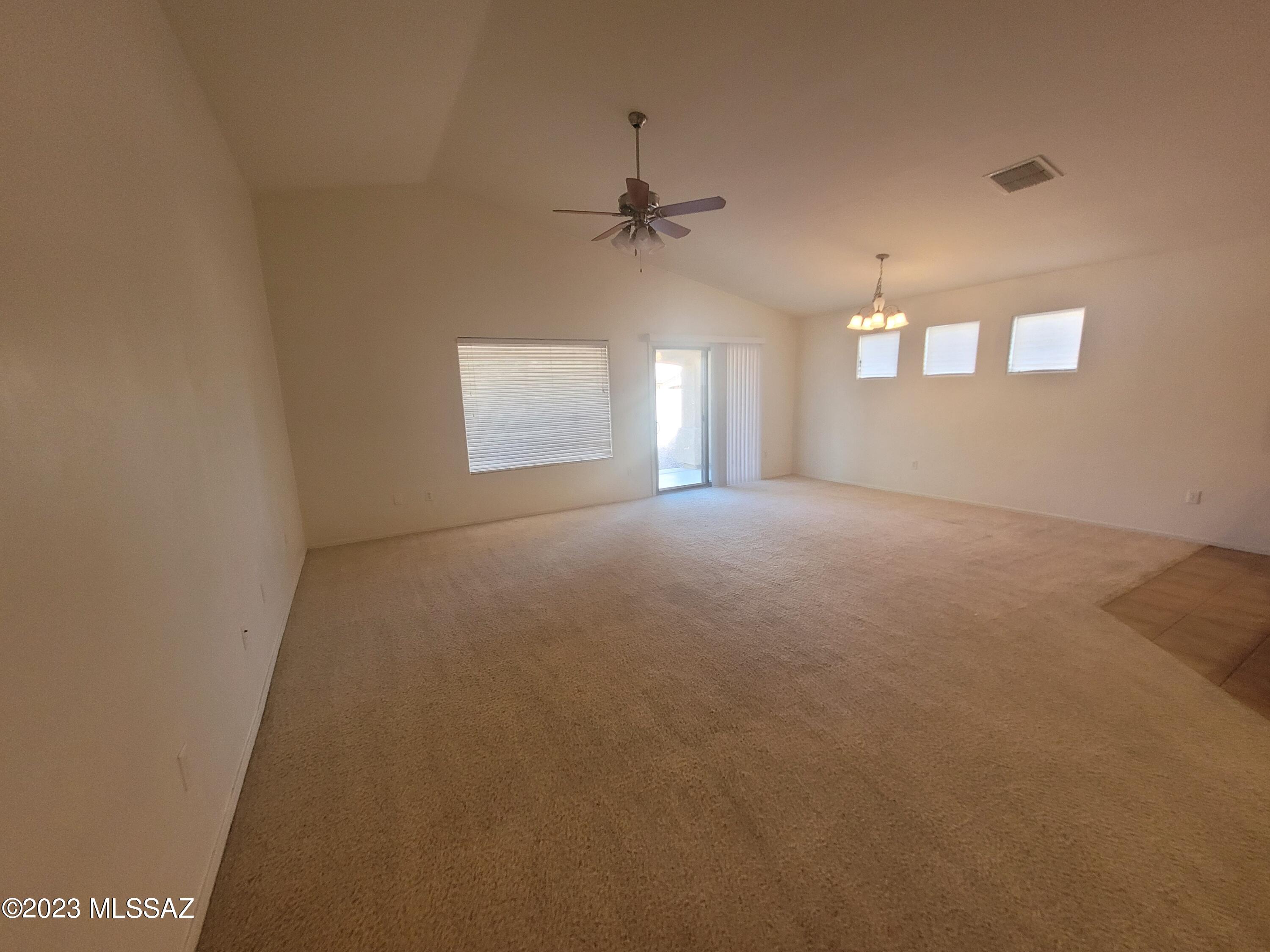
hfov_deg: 106.2
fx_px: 477
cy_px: 476
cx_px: 635
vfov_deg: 89.9
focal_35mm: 13
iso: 200
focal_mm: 1.74
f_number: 2.2
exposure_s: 1/60
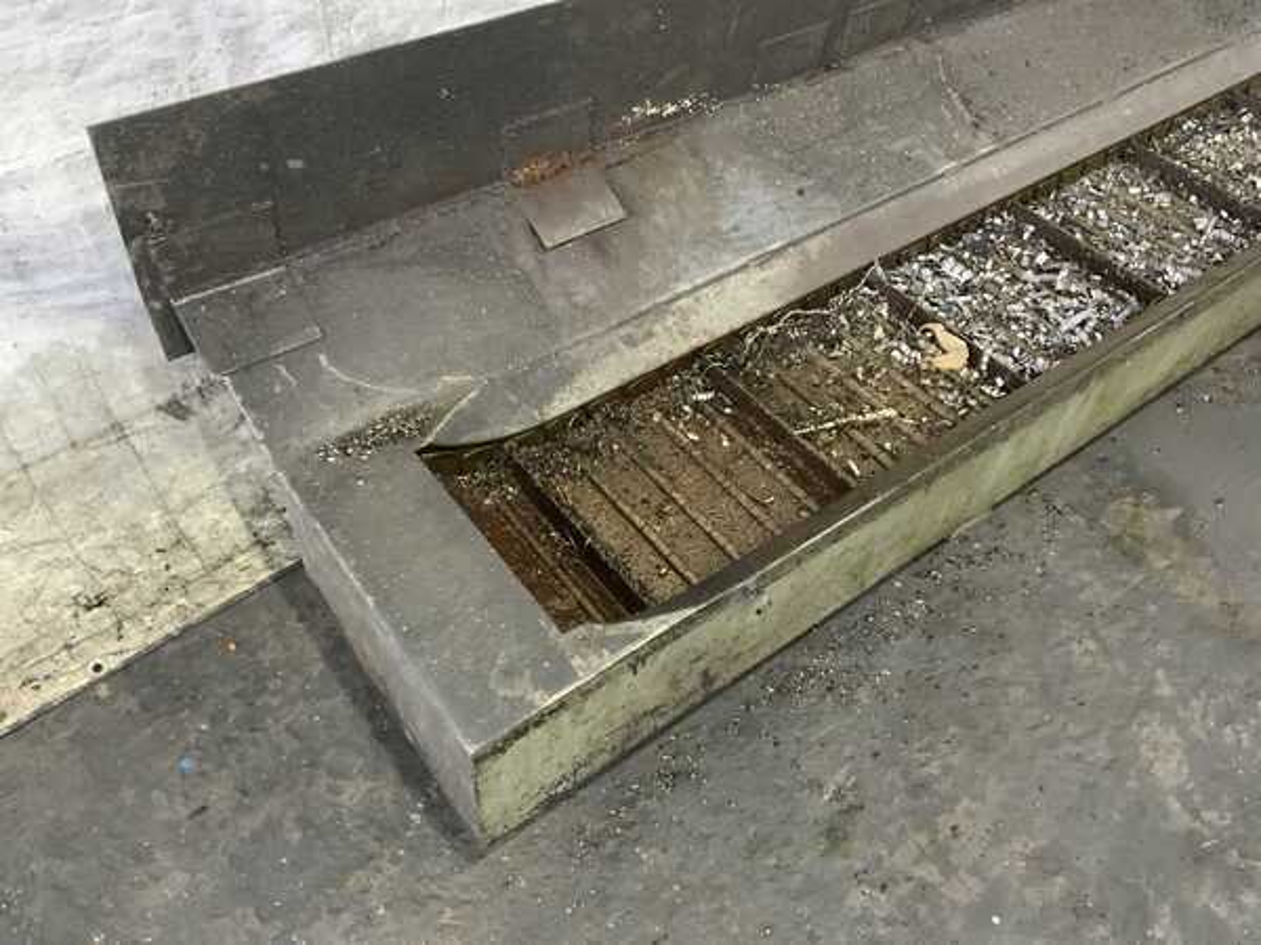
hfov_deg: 61.7
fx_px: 1056
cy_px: 472
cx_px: 630
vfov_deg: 48.2
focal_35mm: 29
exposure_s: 1/40
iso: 250
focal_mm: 3
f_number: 1.8
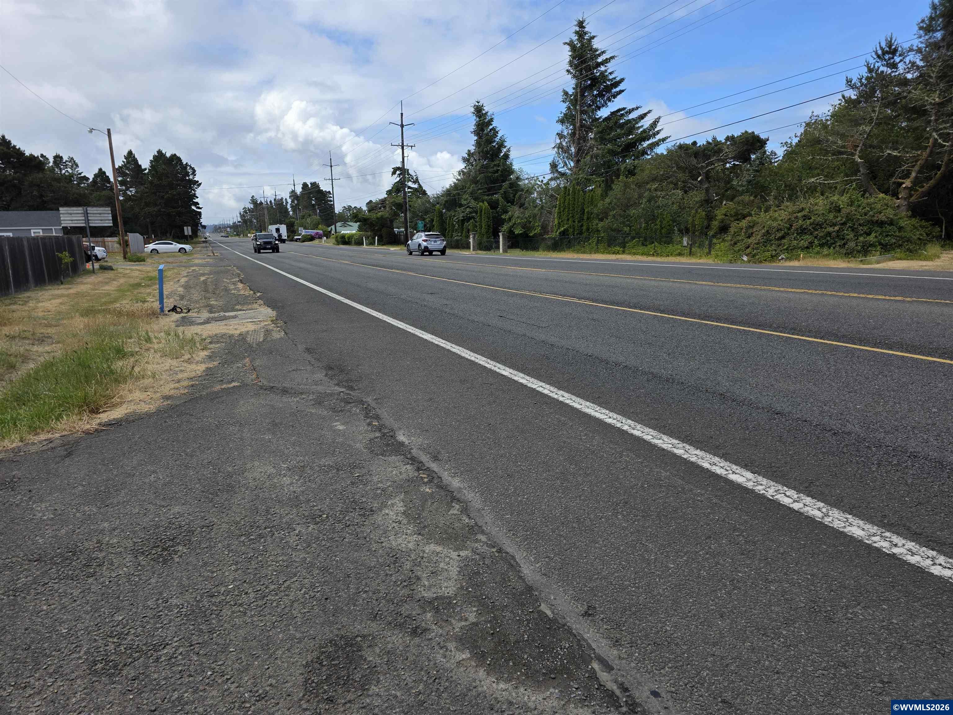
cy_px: 358
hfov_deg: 73.9
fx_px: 633
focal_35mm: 23
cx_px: 476
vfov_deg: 58.9
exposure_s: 1/4539
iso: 80
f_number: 1.7
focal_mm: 6.3
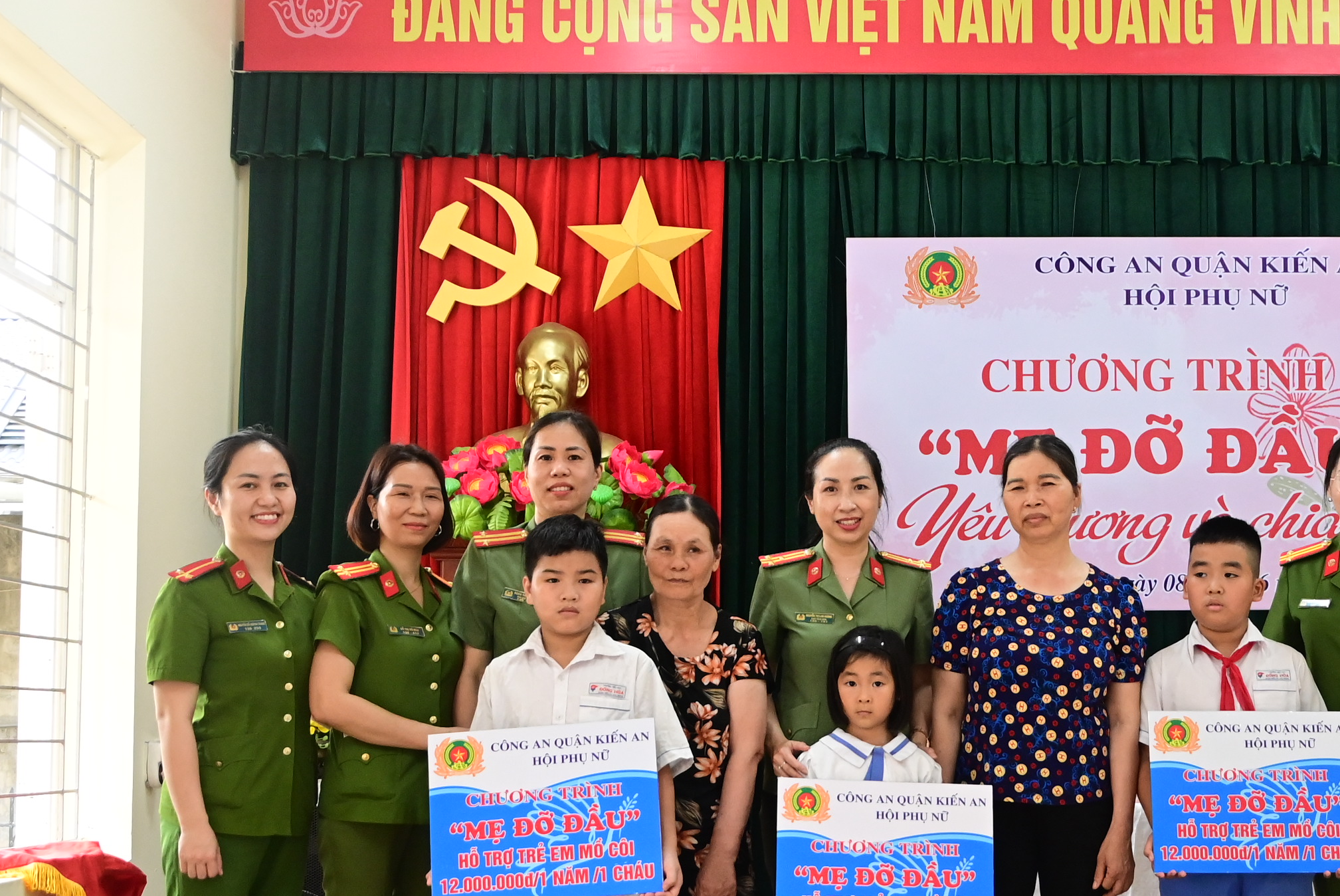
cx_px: 898
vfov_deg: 25.0
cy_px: 568
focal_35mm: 54
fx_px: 2011
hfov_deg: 36.5
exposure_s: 1/200
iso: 2500
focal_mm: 25
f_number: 5
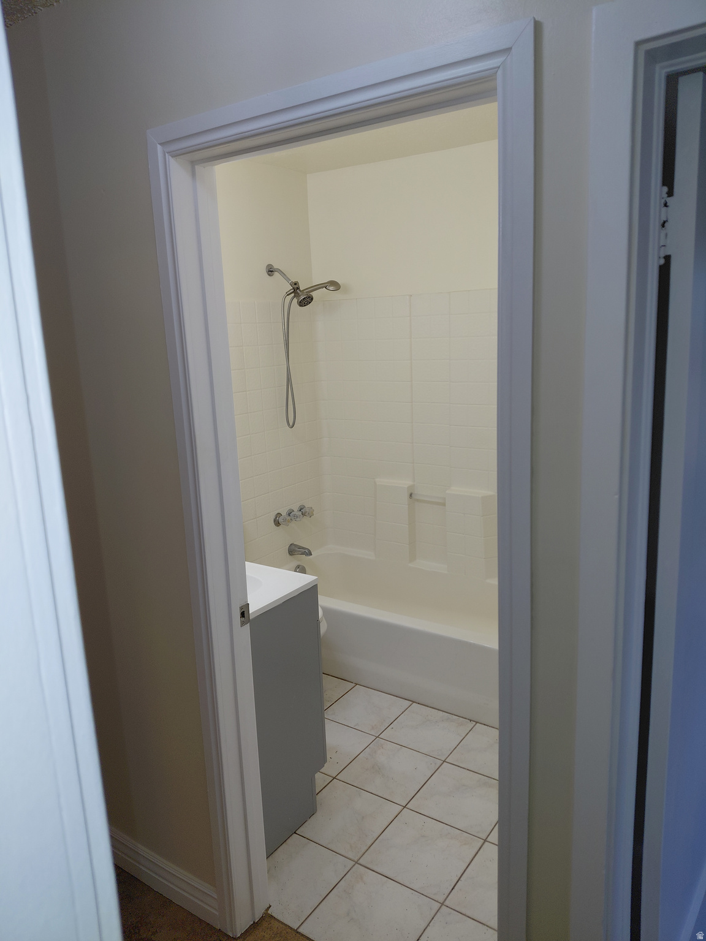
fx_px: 680
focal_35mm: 25
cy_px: 470
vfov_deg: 69.4
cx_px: 353
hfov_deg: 54.9
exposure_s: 1/100
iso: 64
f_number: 1.8
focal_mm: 4.69
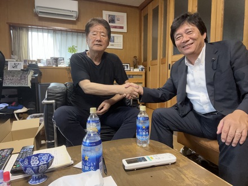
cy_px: 93
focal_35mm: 23
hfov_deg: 73.9
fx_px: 165
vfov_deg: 58.9
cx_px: 124
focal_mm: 2.71
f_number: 2.2
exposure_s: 1/31
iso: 400
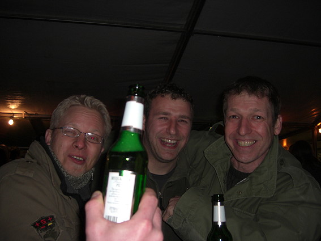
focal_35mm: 38
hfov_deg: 49.0
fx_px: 352
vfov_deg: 37.7
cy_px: 120
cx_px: 160
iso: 200
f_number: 2.8
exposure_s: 1/60
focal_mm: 7.9
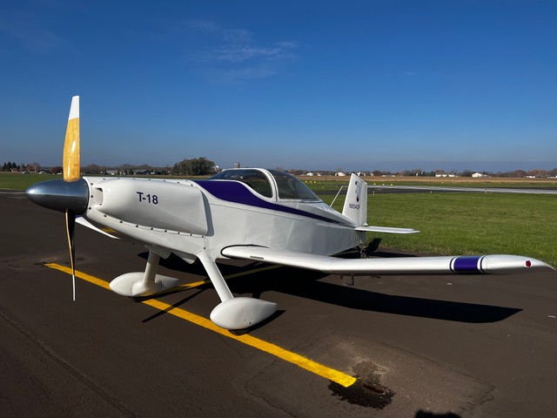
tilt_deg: -5.4
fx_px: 418
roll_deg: -1.2
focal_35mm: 26
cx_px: 278
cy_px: 209
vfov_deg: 53.1
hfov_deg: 67.3
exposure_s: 1/7463
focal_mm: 5.7
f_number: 1.5
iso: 50
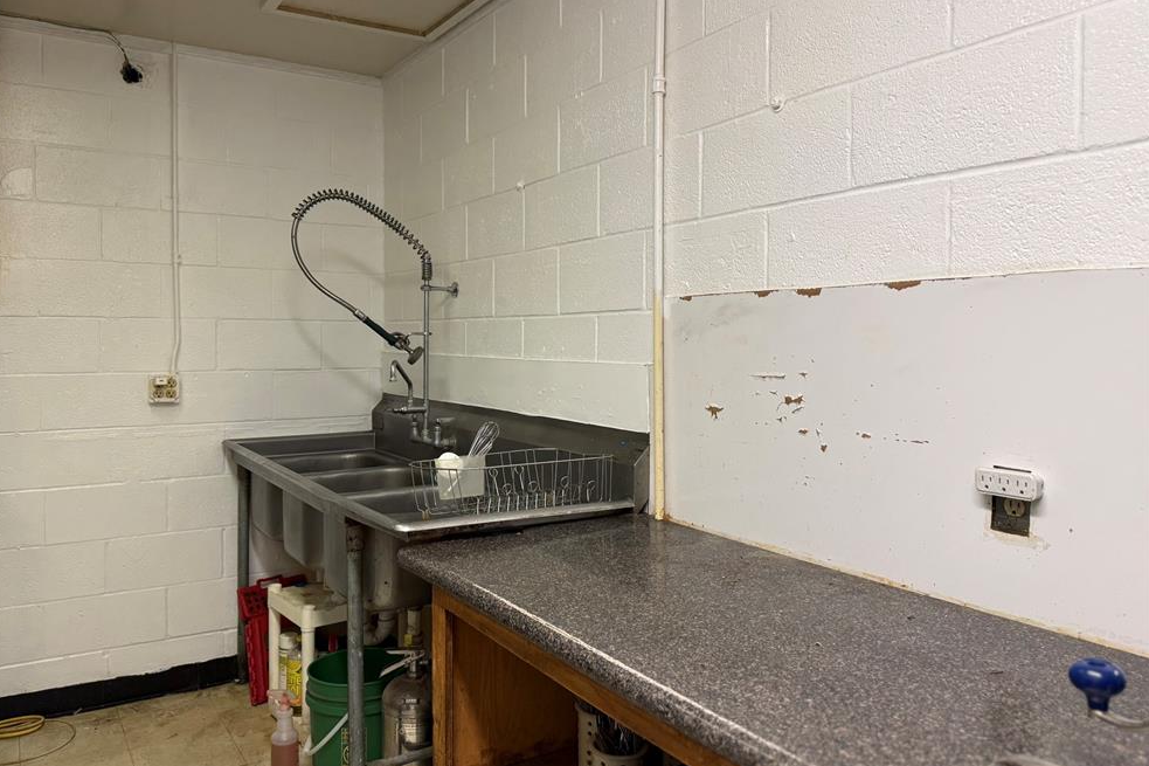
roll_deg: +0.1
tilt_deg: -1.1
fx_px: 830
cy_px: 353
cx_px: 553
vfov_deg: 49.5
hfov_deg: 69.4
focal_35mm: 26
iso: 160
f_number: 1.78
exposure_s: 1/120
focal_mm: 6.76
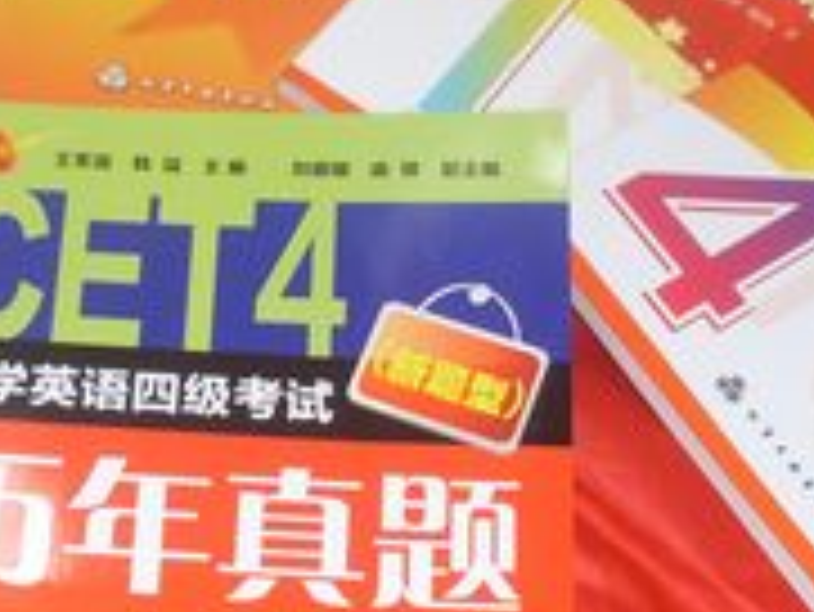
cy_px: 281
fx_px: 2071
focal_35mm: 88
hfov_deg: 22.2
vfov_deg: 16.8
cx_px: 279
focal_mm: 6.3
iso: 100
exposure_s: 1/45
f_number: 3
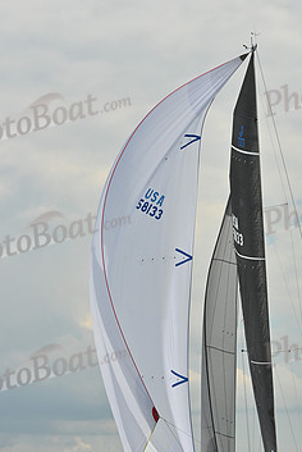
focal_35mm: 115
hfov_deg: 11.9
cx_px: 198
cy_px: 287
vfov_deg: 17.7
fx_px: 1444
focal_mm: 70
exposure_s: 1/1600
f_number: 8
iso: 320
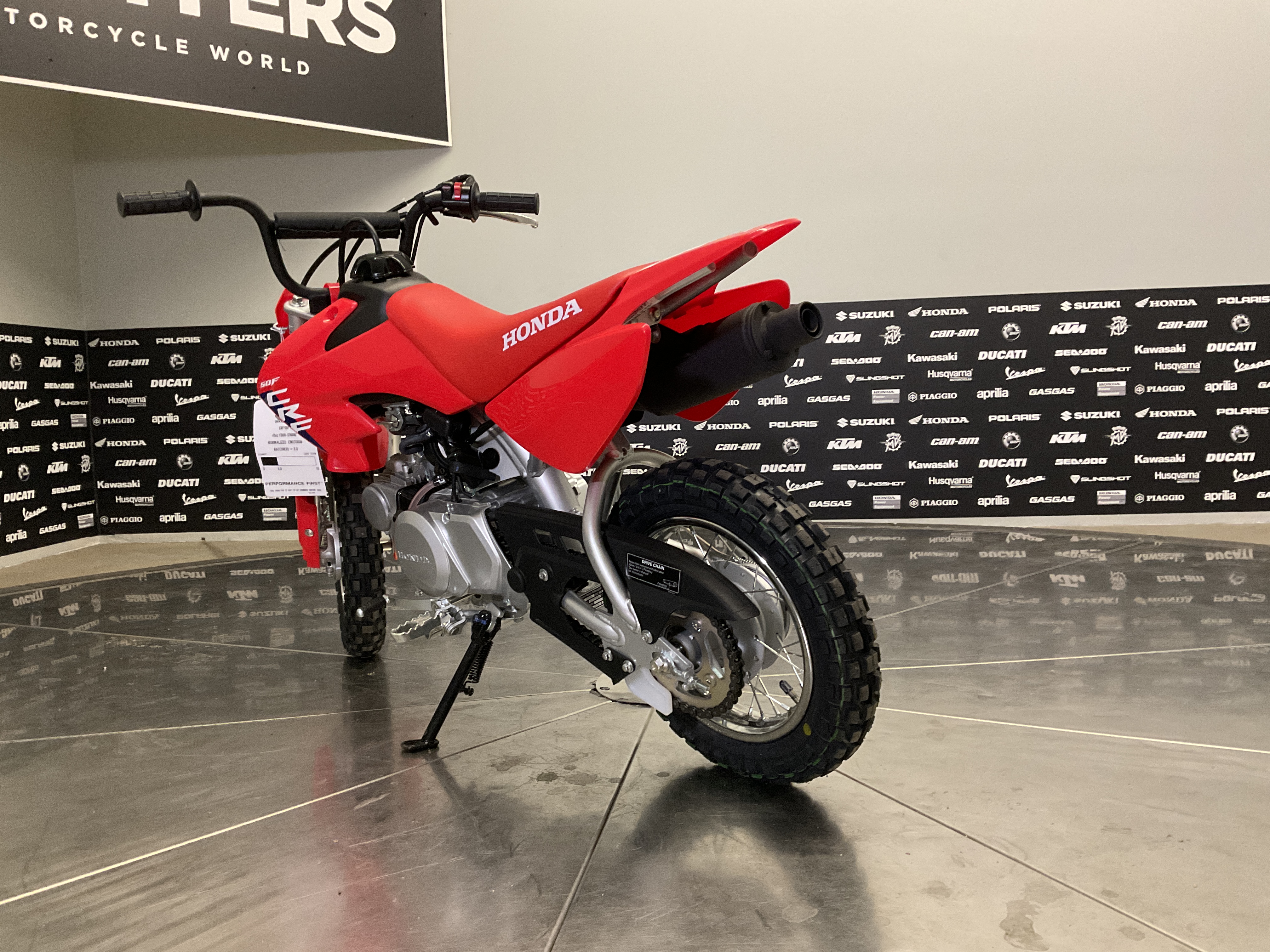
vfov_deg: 48.2
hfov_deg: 61.7
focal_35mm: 29
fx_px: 1064
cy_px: 476
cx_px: 635
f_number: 1.8
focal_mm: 3
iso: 250
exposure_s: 1/60
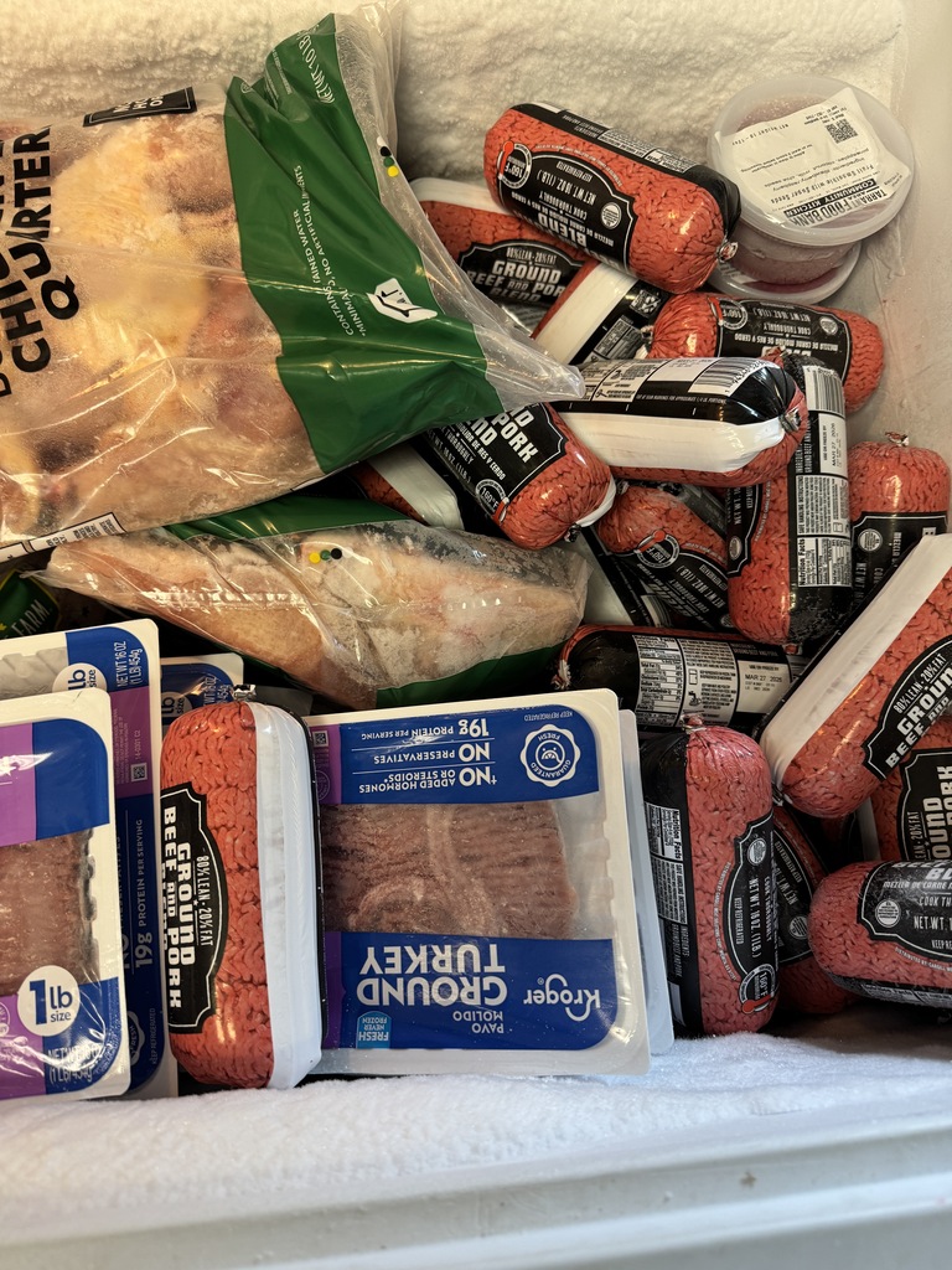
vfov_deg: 71.6
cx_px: 476
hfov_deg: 56.8
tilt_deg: -71.5
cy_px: 635
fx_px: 880
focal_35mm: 24
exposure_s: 1/60
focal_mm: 6.76
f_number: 1.78
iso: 125
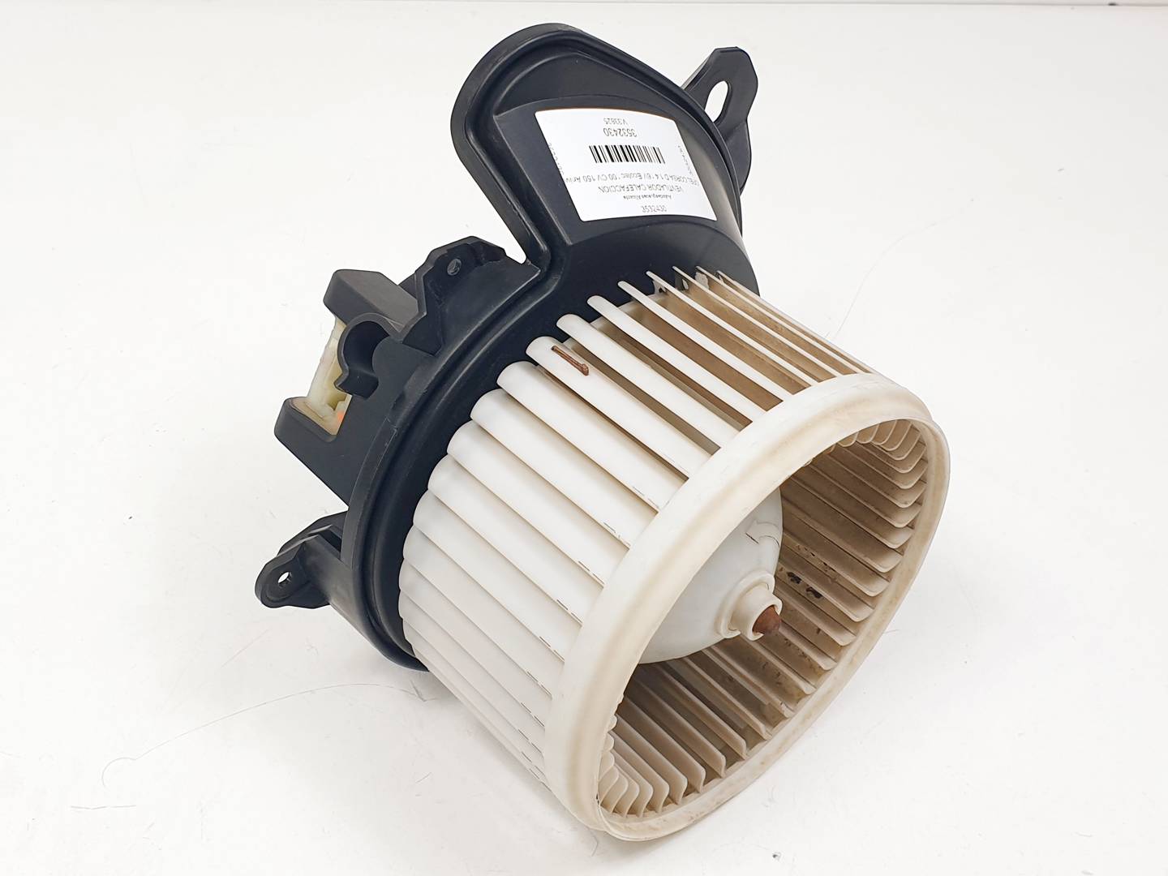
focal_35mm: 26
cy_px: 438
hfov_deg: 67.3
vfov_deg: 53.1
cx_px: 584
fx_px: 877
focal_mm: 4.3
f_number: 2.4
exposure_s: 1/227
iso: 50
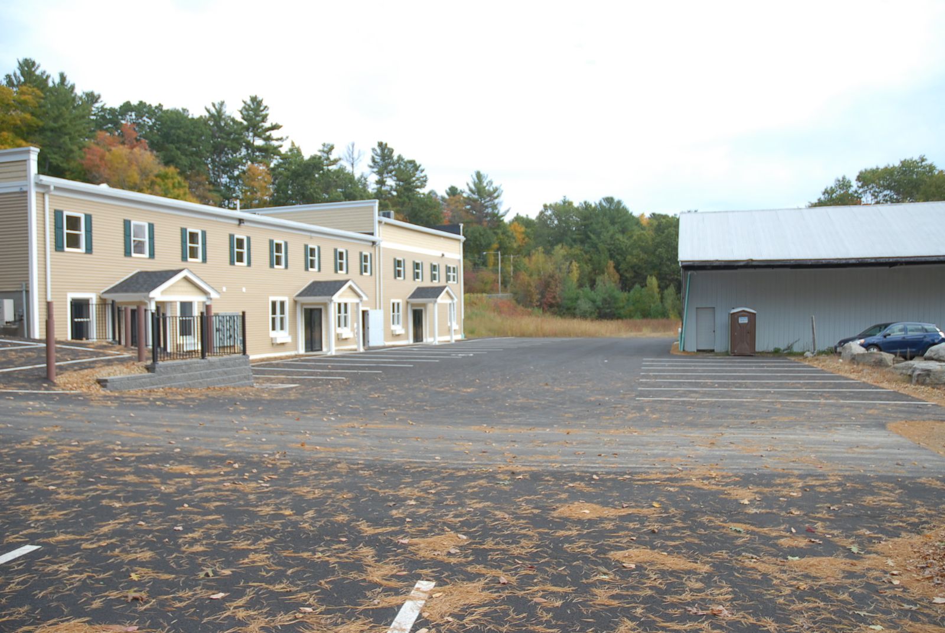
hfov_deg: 57.2
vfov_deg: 40.1
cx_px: 472
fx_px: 867
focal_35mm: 33
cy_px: 316
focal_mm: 22
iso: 100
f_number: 4
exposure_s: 1/250
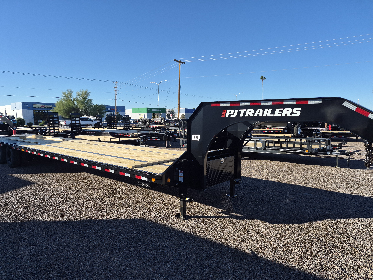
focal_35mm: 23
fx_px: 248
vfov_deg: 58.9
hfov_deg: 73.9
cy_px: 140
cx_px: 186
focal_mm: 5.4
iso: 80
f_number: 1.8
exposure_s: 1/3704
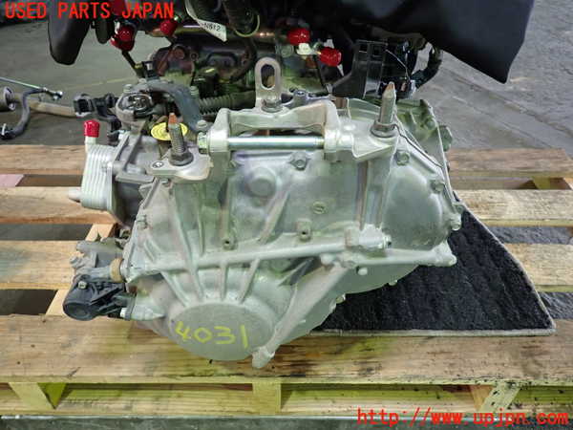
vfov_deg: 54.9
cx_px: 286
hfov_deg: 69.4
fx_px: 414
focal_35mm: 25
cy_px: 215
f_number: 2
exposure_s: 1/30
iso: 250
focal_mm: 4.5
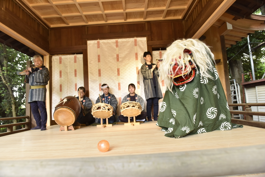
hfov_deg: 73.7
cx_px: 132
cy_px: 88
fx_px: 177
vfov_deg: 53.2
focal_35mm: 24
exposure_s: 1/100
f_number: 5
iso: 1000
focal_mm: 24
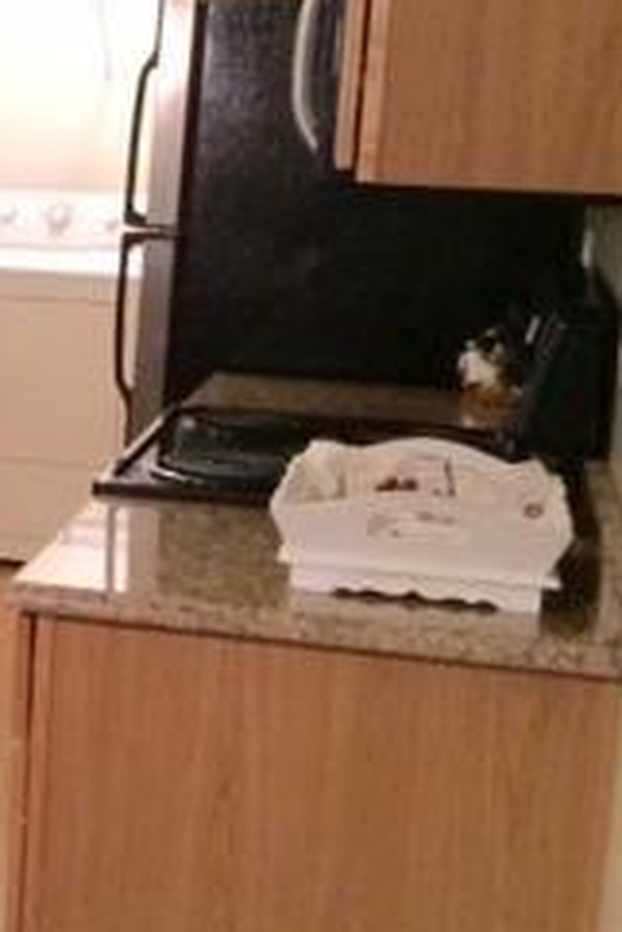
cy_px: 391
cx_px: -220
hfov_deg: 16.1
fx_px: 2070
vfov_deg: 25.3
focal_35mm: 80
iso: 320
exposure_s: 1/17
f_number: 2.2
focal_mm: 4.15
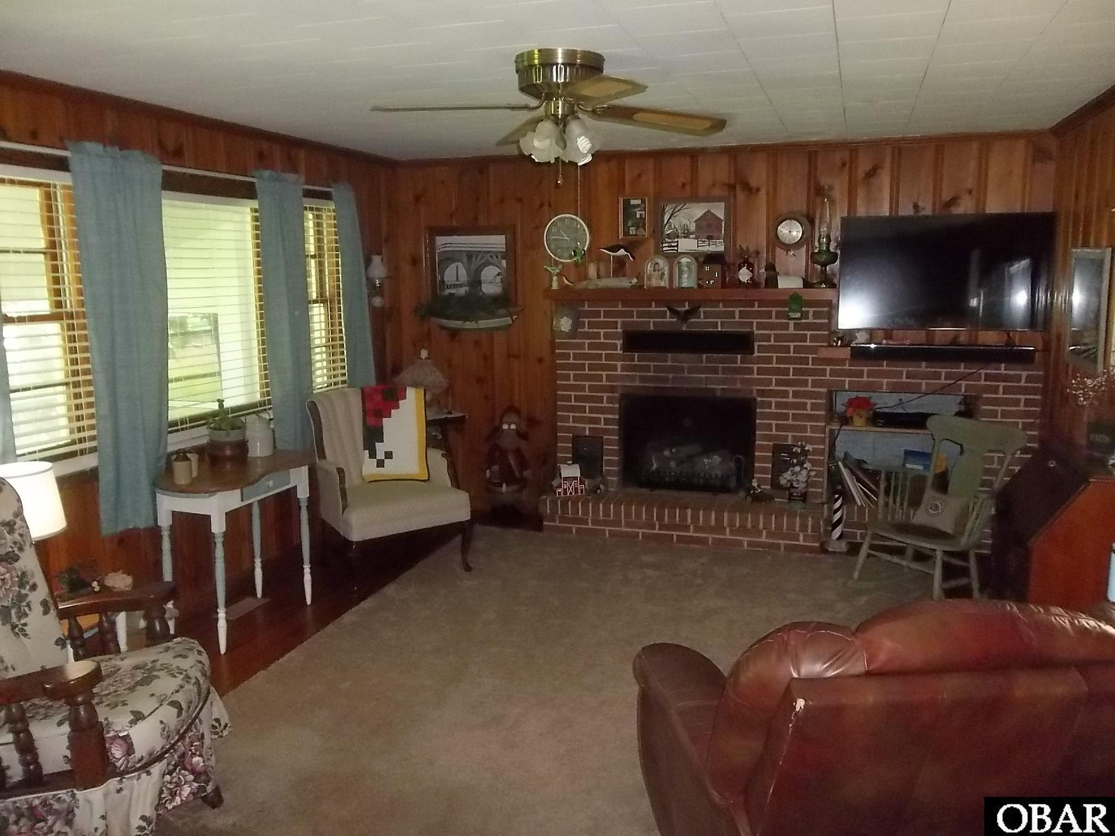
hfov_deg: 65.3
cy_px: 418
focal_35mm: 27
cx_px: 558
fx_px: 870
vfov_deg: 51.4
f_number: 3.5
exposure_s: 1/30
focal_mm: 4.9
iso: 400
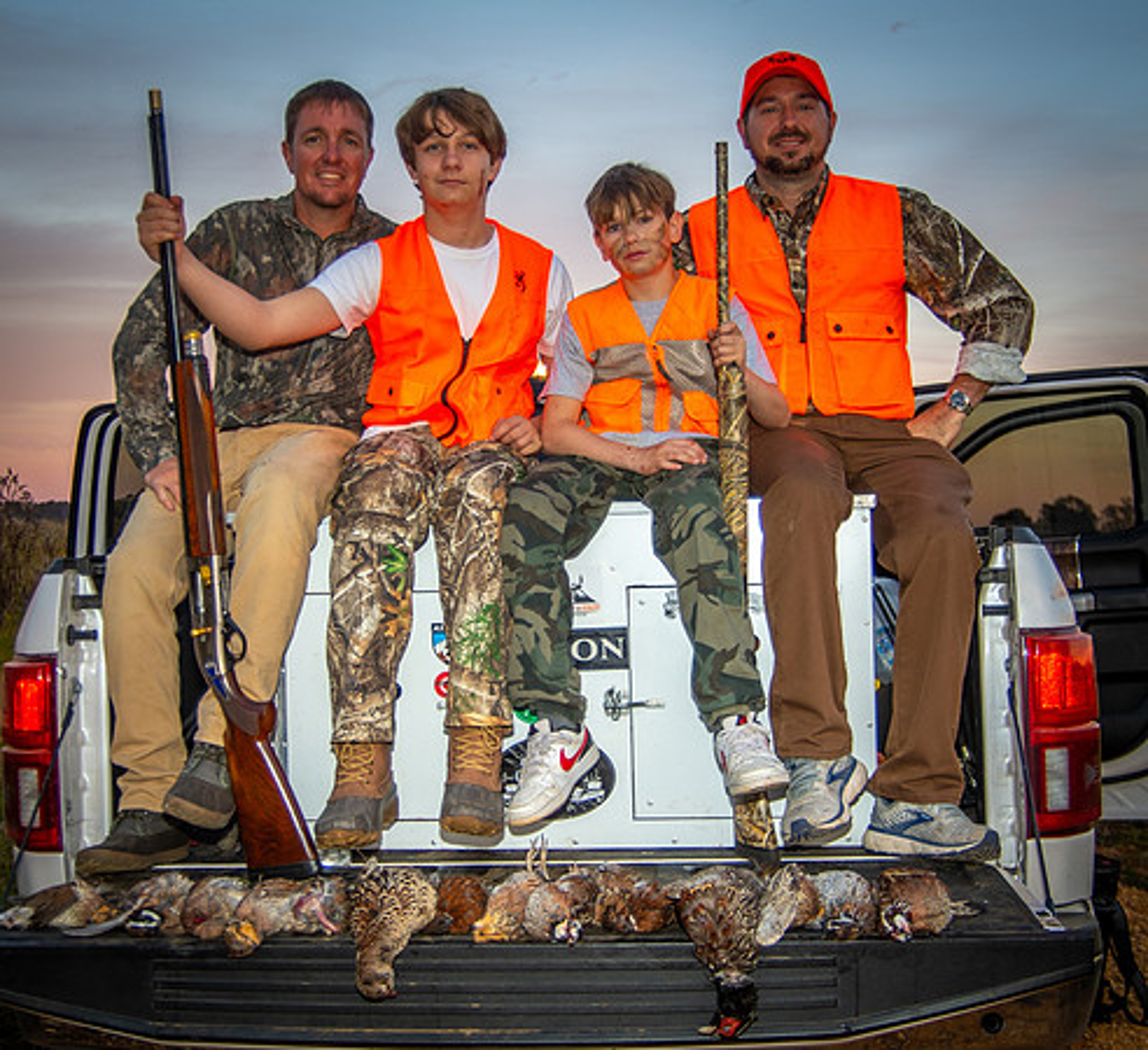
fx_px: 1750
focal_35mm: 49
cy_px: 526
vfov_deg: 33.4
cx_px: 564
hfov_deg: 36.3
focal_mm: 30
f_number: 3.8
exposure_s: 1/60
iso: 160
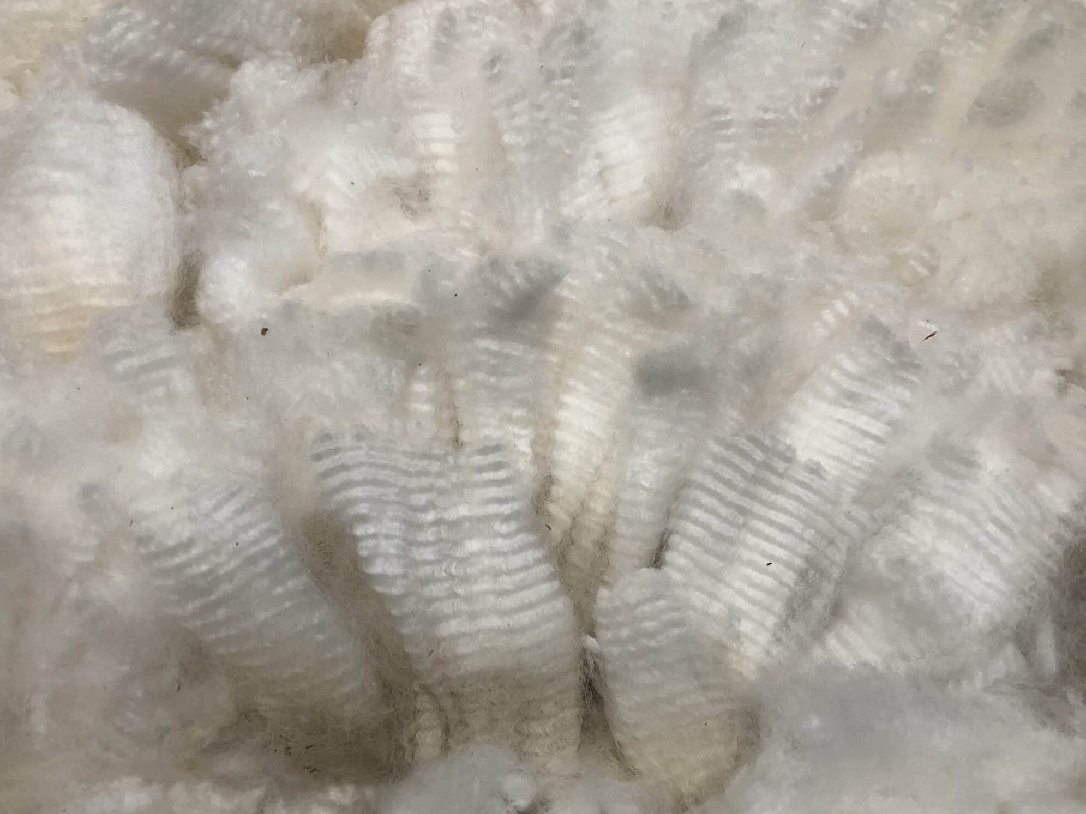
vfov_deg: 39.5
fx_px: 1129
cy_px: 480
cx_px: 523
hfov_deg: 51.3
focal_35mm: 36
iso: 40
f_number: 1.8
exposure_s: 1/33
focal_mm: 3.99
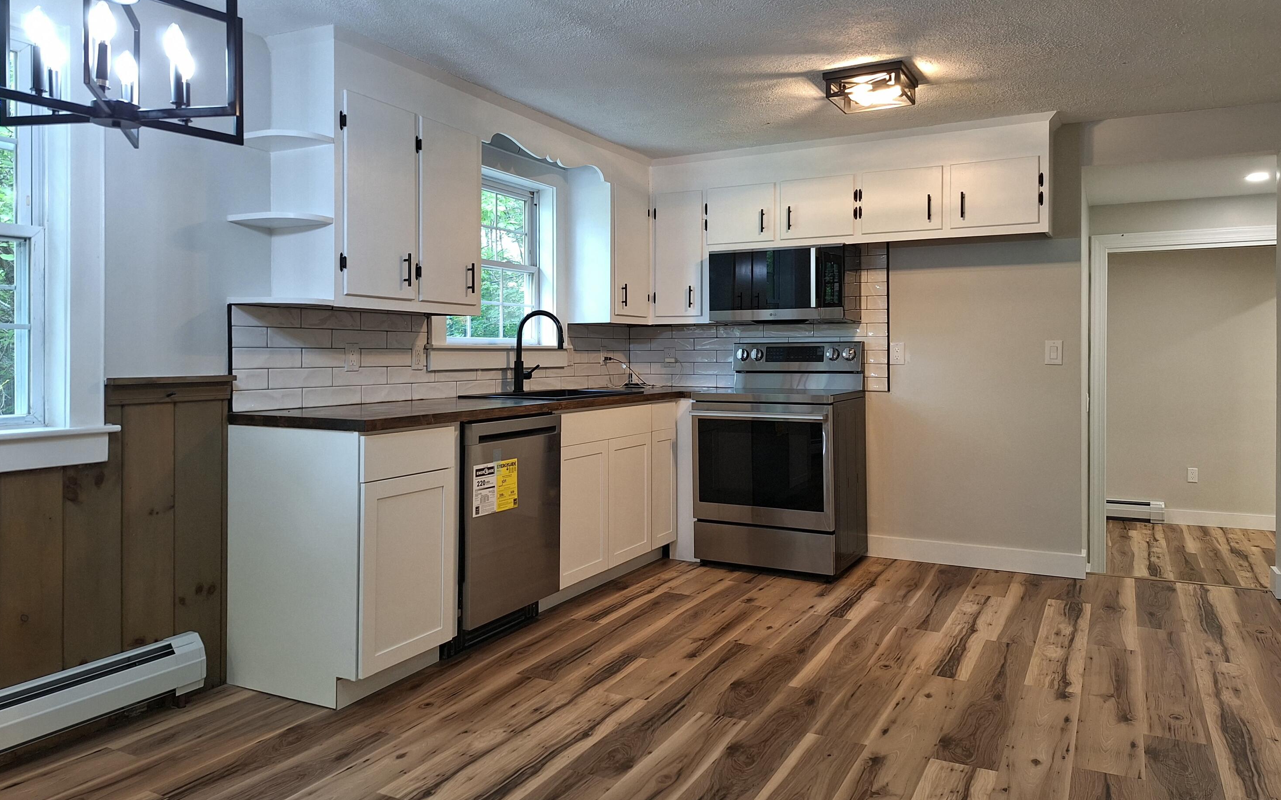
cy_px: 350
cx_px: 638
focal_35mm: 25
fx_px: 873
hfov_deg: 72.6
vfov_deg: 49.1
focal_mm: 5.54
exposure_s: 1/40
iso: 80
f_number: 1.8
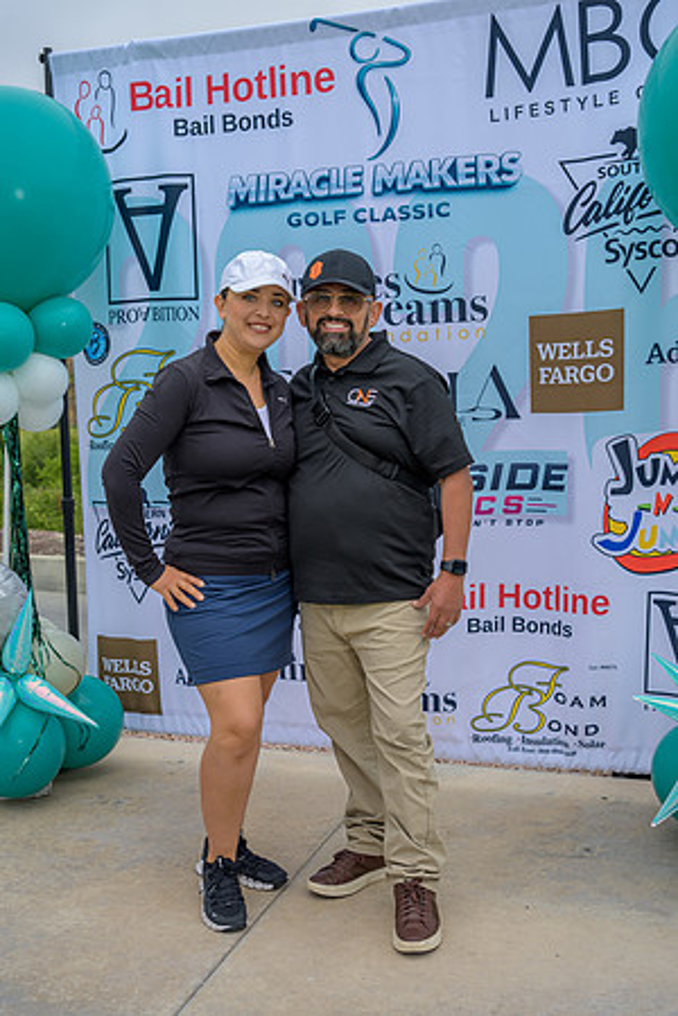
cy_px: 508
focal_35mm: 41
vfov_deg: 47.4
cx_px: 339
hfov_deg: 32.6
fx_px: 1158
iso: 125
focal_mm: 41
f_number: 4
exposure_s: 1/200
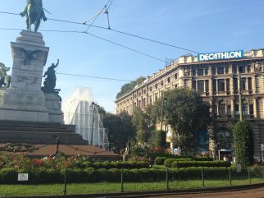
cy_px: 87
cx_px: 153
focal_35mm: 41
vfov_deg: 35.0
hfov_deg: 45.6
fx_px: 312
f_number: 2.4
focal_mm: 4.12
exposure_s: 1/919
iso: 50
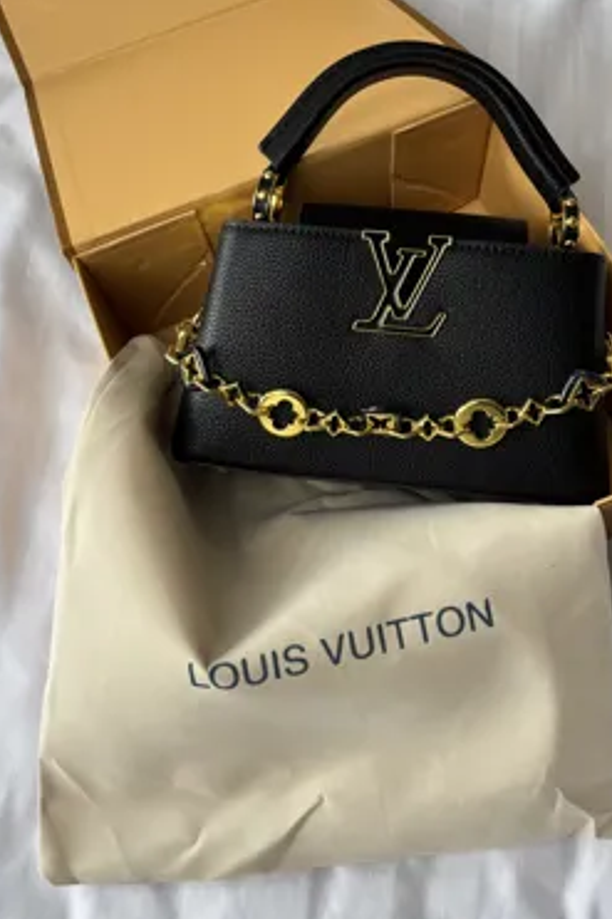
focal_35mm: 35
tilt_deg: -67.3
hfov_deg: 37.7
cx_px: 357
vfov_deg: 54.2
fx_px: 893
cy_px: 391
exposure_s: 1/50
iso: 200
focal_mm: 5.96
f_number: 1.6
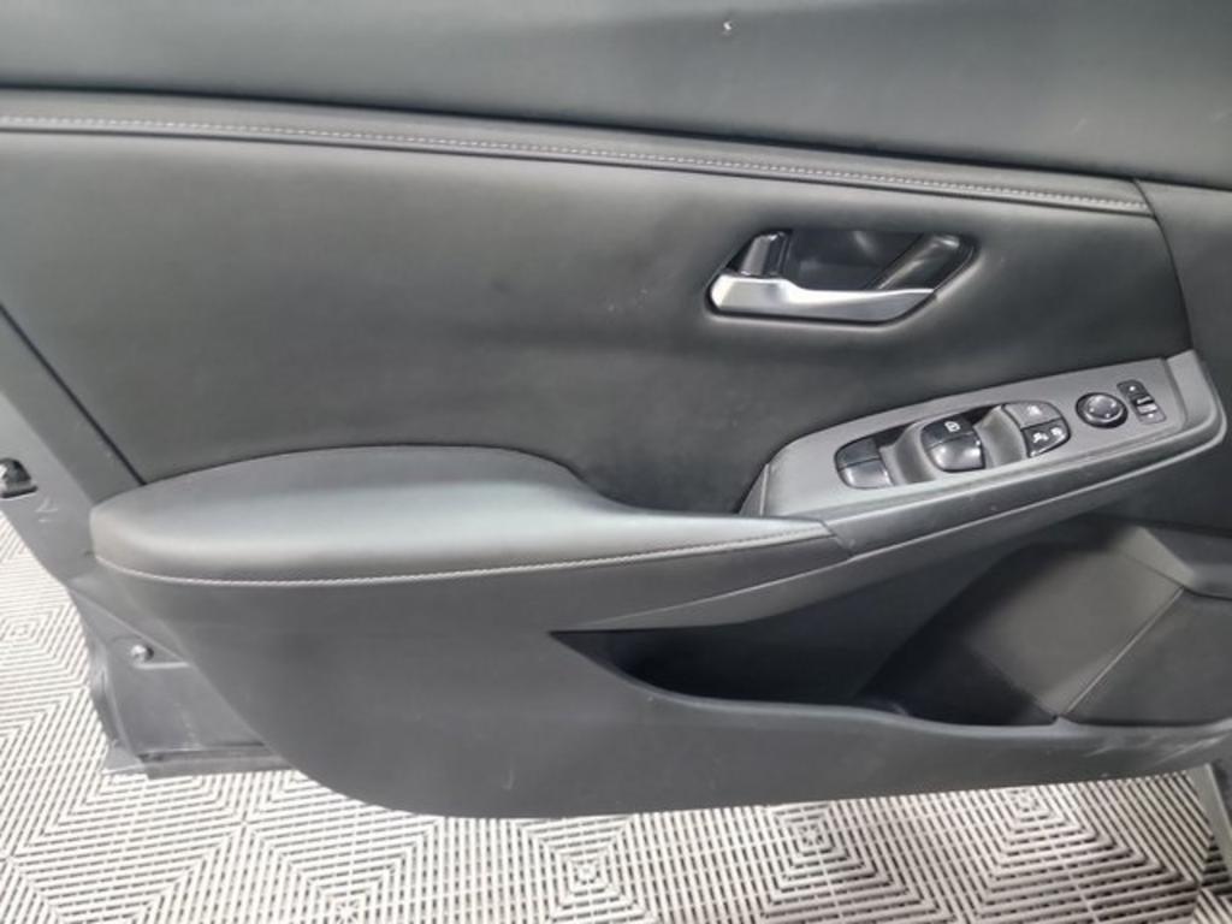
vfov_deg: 56.8
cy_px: 462
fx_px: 854
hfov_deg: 71.6
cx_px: 616
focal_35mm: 24
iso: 979
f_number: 1.8
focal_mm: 6.7
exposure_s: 1/39
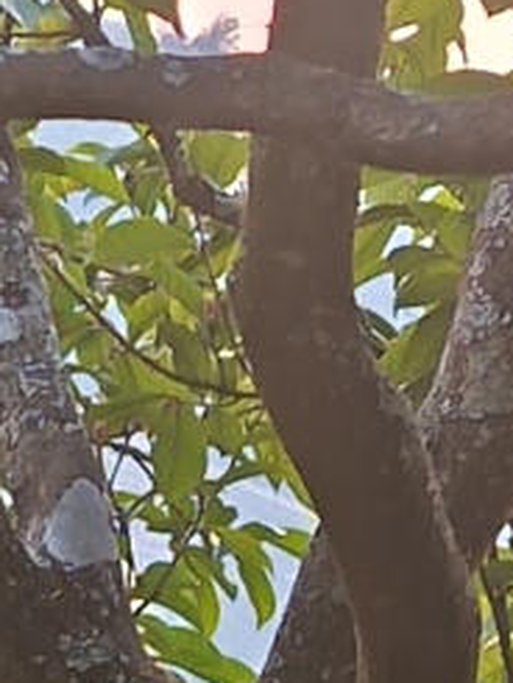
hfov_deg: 6.3
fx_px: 4639
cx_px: -137
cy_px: 1069
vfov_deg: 8.2
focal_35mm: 235
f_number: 1.75
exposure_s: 1/33.3
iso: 683
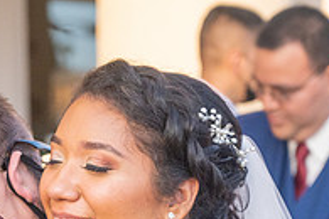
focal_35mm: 208
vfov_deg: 6.5
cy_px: 283
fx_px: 1901
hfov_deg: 9.9
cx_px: 88
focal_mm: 70
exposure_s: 1/4000
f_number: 4
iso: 2500
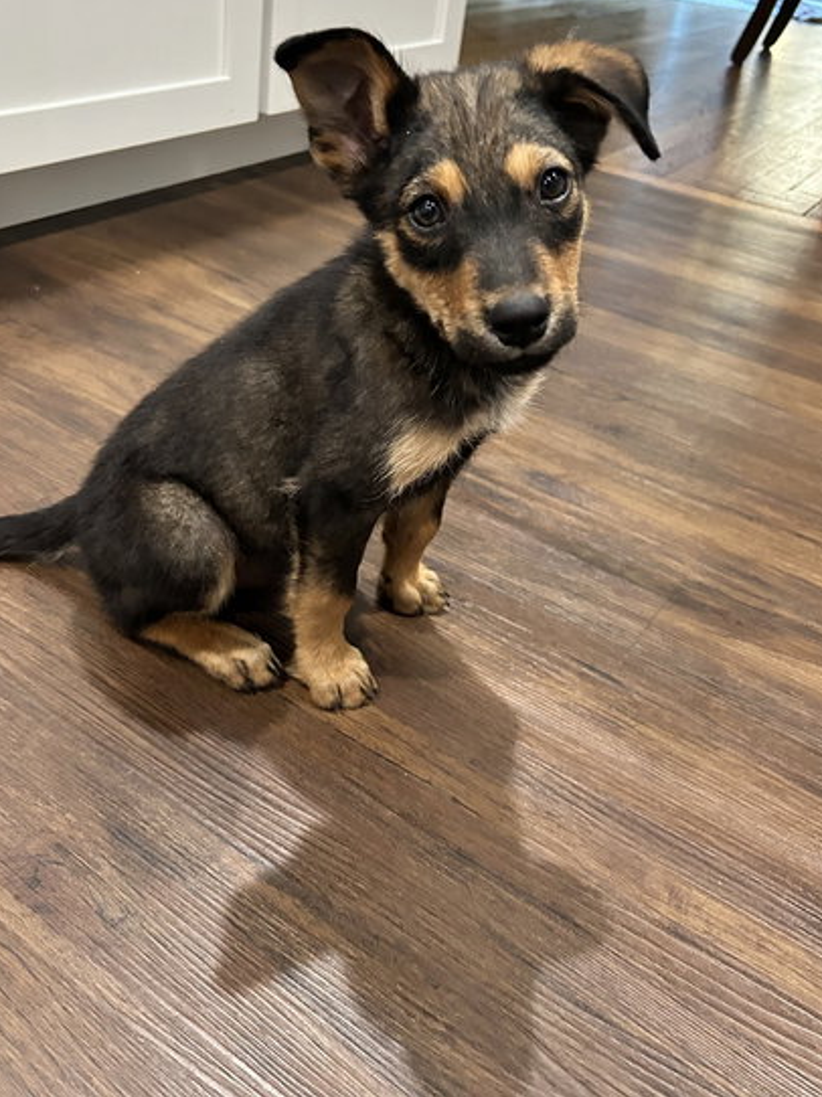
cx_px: 371
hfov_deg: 44.1
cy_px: 477
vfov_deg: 56.7
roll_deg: -4.5
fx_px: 1014
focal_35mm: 32
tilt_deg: -33.5
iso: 500
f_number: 1.5
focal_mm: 5.7
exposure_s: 1/60
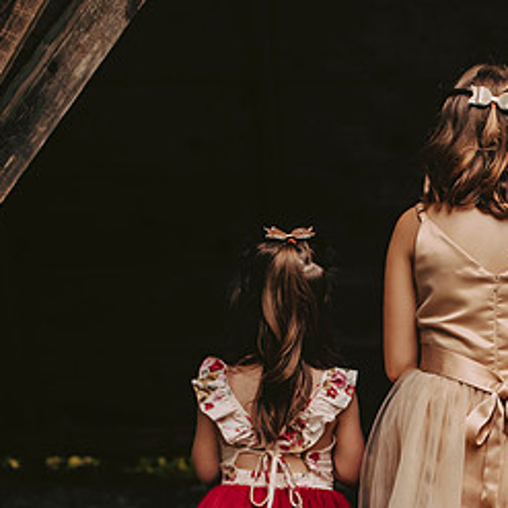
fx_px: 2324
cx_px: 489
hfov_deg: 12.3
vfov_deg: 12.4
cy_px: 379
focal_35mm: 140
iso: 640
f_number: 2.8
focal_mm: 70
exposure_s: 1/800
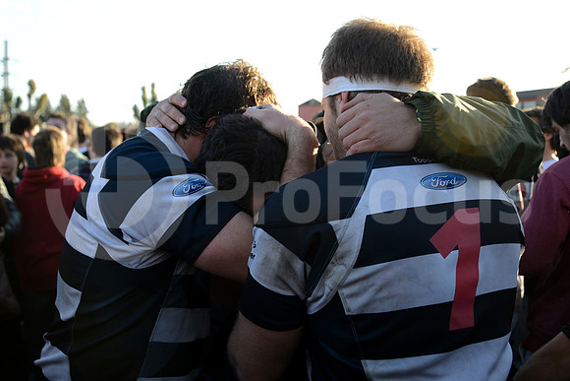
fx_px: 554
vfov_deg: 37.9
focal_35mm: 35
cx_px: 285
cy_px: 190
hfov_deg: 54.4
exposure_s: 1/640
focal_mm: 35
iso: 500
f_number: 4.5
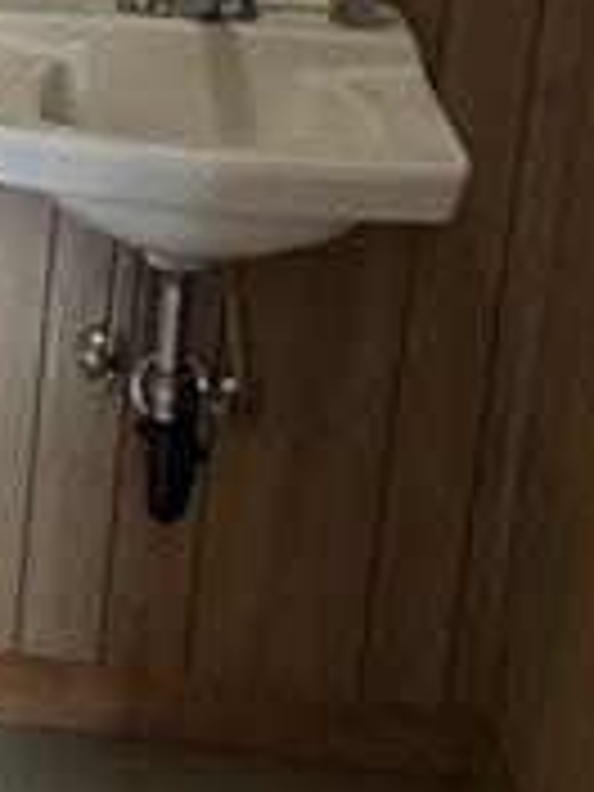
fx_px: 2402
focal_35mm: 105
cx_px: -392
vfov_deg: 18.4
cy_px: 90
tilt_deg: -10.5
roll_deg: -1.0
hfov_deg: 13.0
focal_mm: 6.76
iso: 800
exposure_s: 1/60
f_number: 1.78
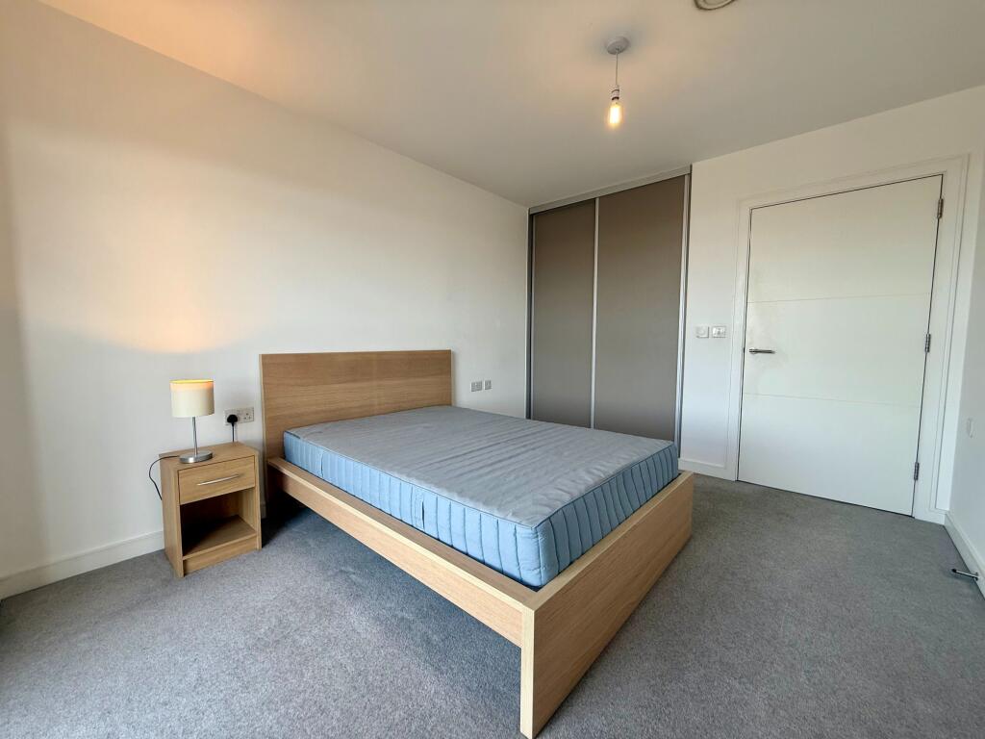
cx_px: 492
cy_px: 370
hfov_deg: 102.1
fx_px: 398
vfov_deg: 85.7
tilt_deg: -4.6
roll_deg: -0.4
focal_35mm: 14
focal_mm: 2.22
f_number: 2.2
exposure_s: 1/100
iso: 100
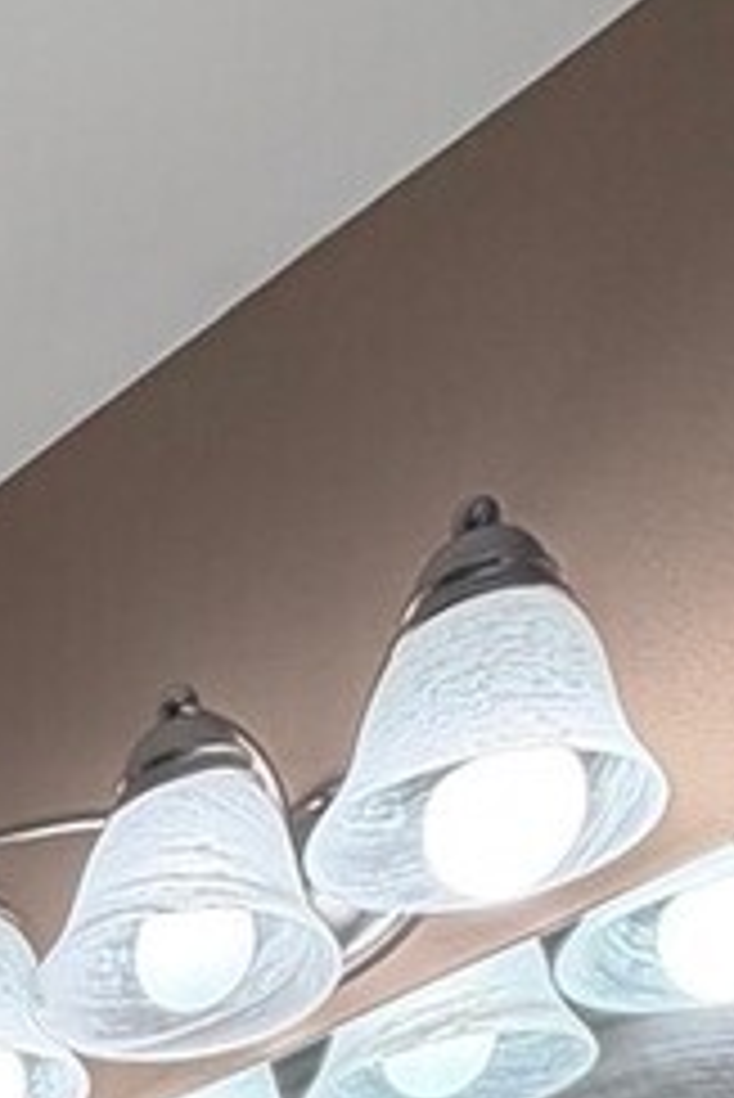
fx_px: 2626
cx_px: -653
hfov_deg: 13.9
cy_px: 2403
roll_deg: +2.1
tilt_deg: -2.1
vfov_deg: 16.0
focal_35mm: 86
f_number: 2.2
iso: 64
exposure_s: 1/120
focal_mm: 2.22
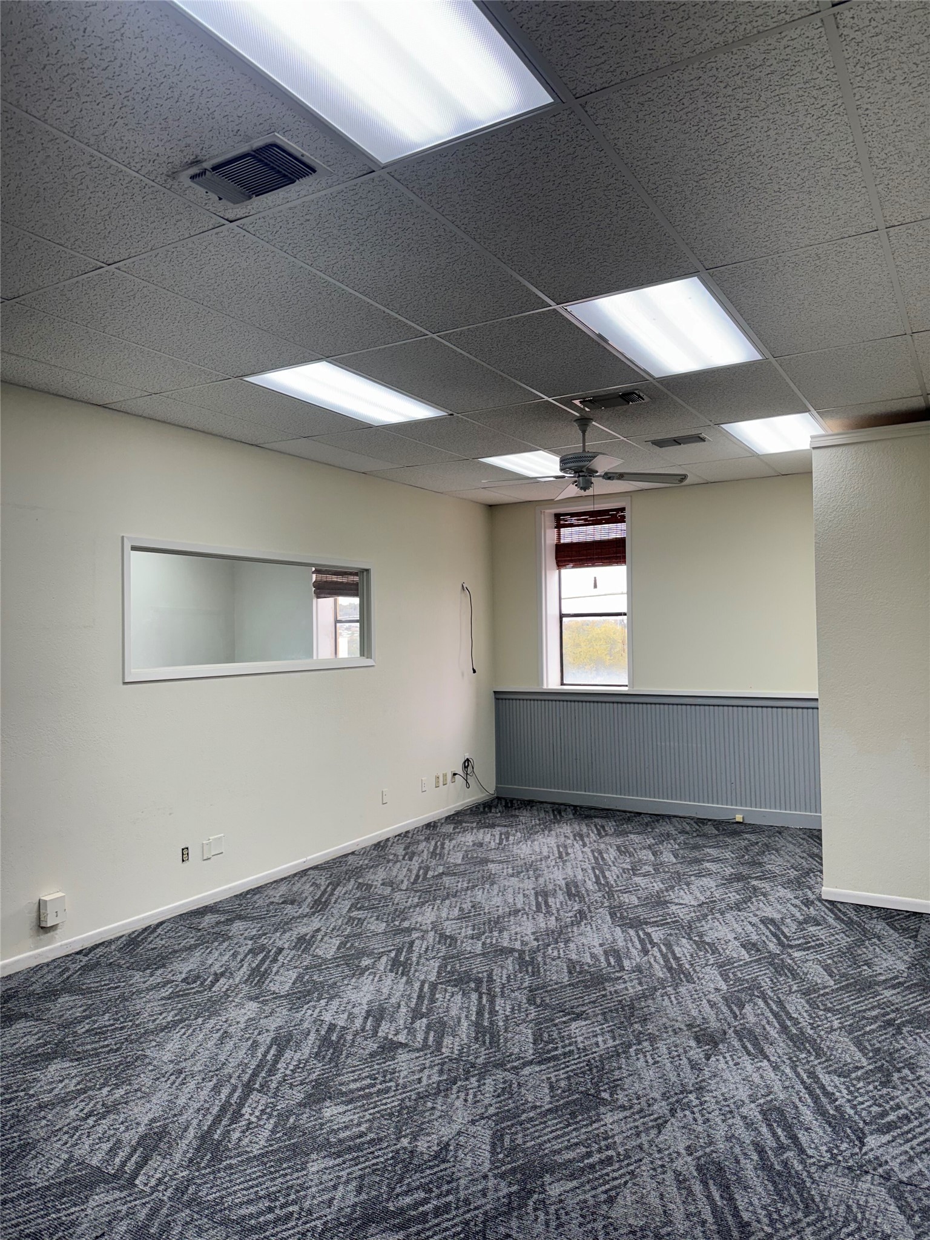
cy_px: 620
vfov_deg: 71.6
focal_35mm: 24
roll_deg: +1.3
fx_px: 860
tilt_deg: +2.1
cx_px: 465
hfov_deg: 56.8
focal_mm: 6.76
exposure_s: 1/199
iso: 64
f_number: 1.78
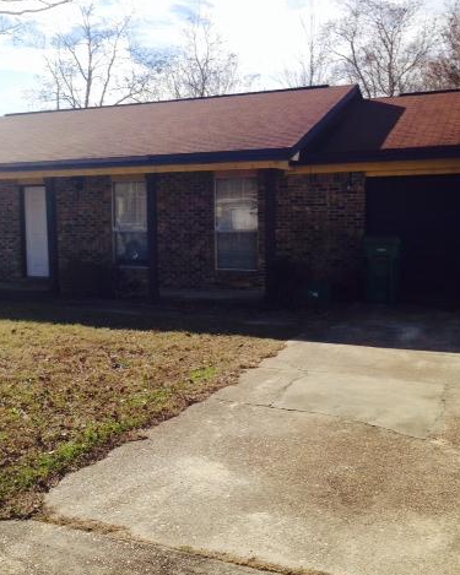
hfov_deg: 33.8
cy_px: 289
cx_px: 151
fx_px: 749
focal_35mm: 44
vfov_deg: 42.0
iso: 50
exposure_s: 1/1355
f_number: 2.4
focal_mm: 4.12
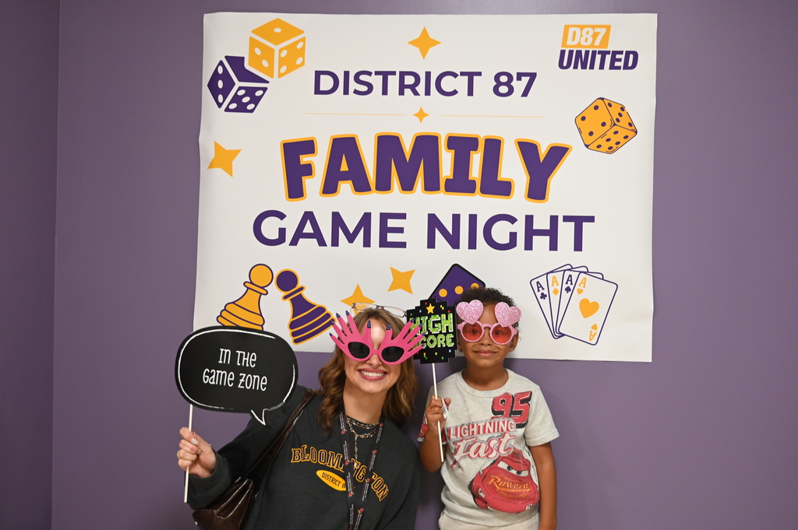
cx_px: 399
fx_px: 819
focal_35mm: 37
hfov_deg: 51.9
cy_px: 265
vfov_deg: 35.9
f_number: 2.8
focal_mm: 37
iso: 1250
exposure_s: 1/125
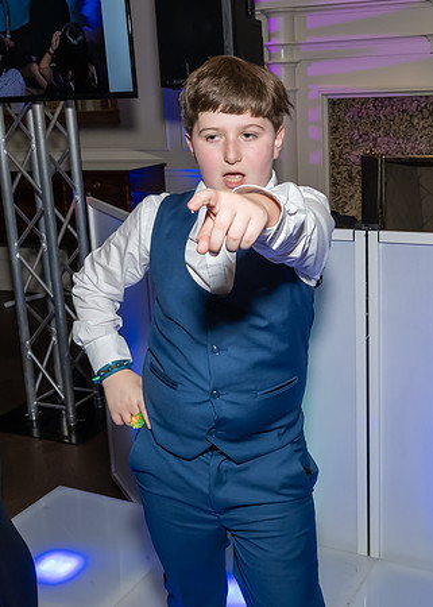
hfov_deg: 31.4
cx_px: 251
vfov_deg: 43.1
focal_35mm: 45
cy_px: 283
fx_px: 769
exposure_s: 1/250
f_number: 7.1
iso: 1000
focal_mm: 17
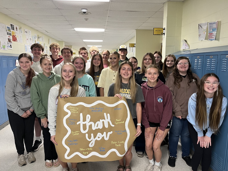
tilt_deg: -9.5
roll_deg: -1.3
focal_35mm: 26
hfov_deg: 67.3
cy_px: 86
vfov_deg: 53.1
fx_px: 171
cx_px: 114
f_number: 1.6
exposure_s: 1/59
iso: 160
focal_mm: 5.1
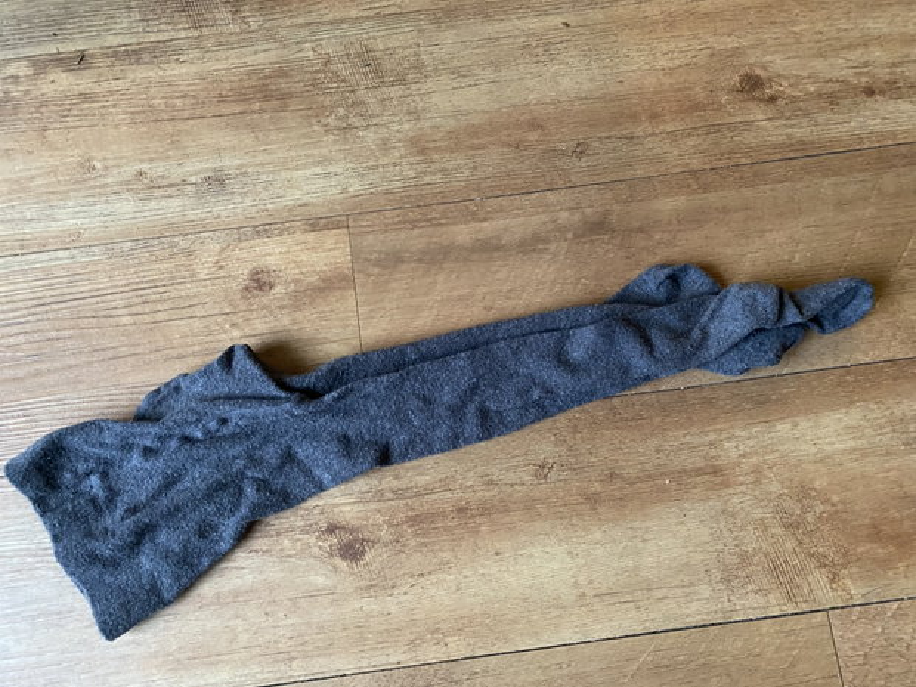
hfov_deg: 67.3
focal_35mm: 26
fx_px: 688
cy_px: 344
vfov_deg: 53.1
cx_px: 458
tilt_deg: -79.2
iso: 500
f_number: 1.8
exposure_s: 1/42
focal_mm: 4.25
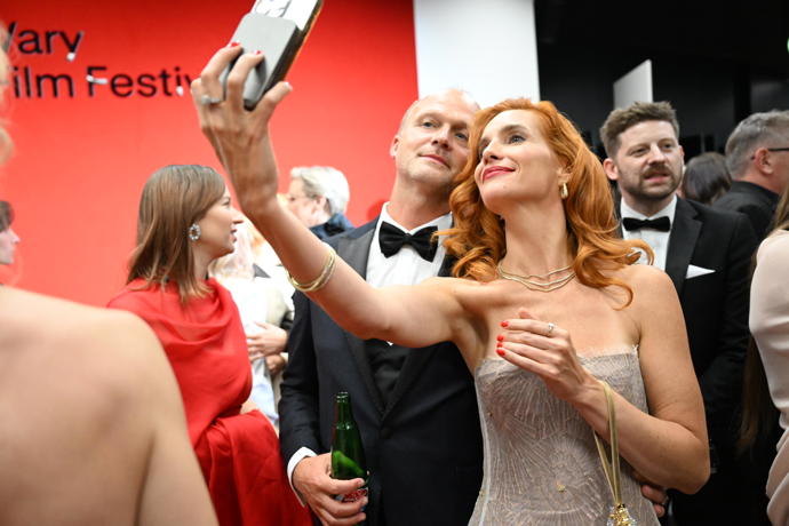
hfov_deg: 63.7
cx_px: 394
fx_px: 636
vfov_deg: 45.0
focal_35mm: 29
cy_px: 263
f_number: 2.8
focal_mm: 29
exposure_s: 1/200
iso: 5000
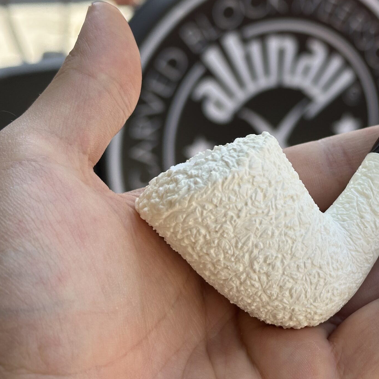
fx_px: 979
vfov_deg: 21.9
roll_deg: +0.5
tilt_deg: -19.5
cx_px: 328
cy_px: 162
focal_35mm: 79
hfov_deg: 21.5
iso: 64
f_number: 1.78
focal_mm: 6.86
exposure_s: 1/779
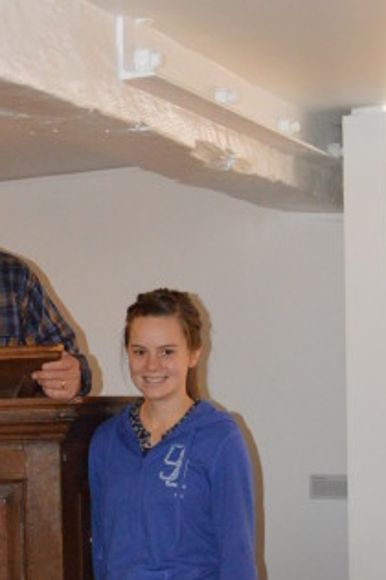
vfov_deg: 22.3
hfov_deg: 14.7
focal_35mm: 91
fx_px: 1467
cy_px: 407
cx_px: -33
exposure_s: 1/60
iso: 3200
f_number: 4
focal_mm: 24
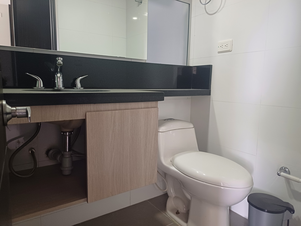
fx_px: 217
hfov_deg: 69.4
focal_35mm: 25
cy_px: 113
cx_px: 150
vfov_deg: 54.9
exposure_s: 1/25
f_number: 1.8
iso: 400
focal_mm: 4.65
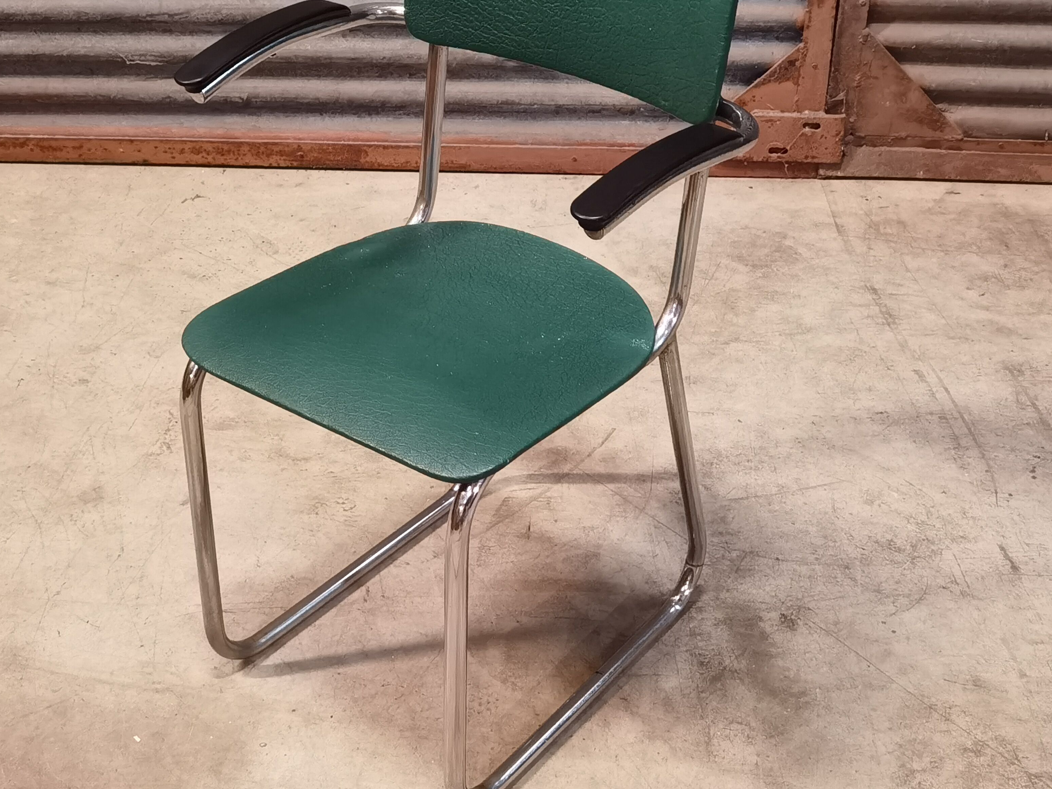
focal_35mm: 54
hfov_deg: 35.5
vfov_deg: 27.0
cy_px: 352
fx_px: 1641
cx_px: 499
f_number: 1.9
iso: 800
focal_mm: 6.71
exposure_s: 1/25
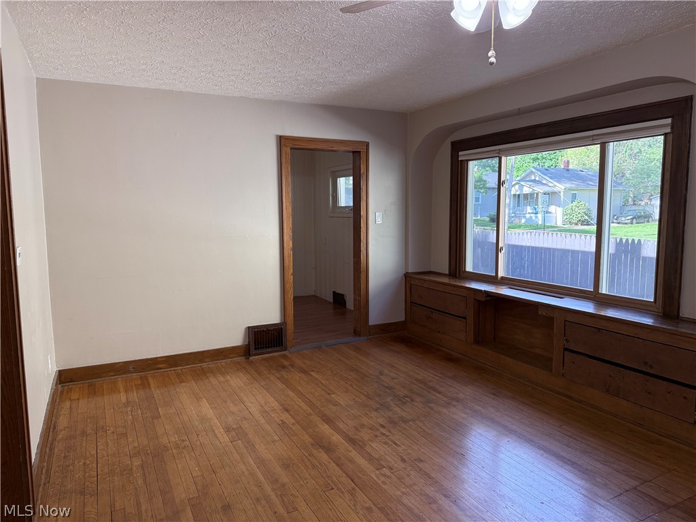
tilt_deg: -6.2
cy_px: 261
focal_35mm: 24
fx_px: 483
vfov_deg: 56.8
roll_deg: +0.7
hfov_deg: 71.6
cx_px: 348
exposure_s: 1/214
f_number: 1.78
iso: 200
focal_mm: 6.76
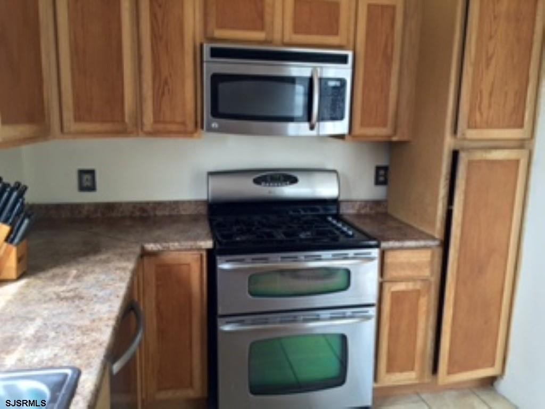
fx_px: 457
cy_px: 204
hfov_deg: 61.7
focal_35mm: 29
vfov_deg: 48.2
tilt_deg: -8.6
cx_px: 272
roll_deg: -1.1
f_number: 2.2
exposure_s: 1/40
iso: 40
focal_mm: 4.15
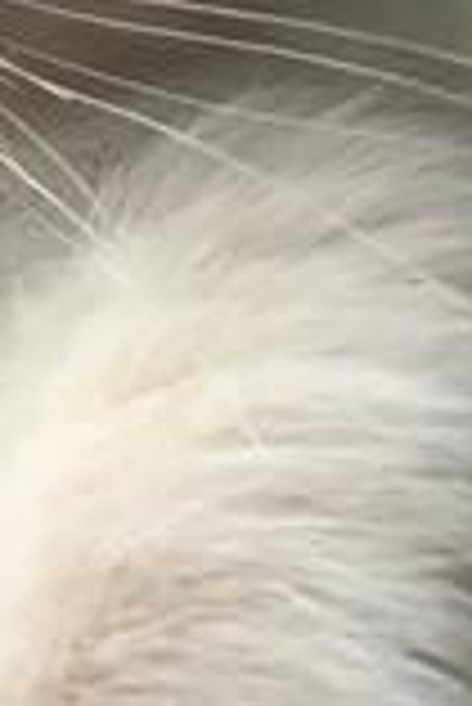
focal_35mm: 115
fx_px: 2257
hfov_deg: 11.2
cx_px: -369
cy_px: 189
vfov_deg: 17.7
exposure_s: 1/33
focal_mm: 4.15
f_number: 2.2
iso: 32
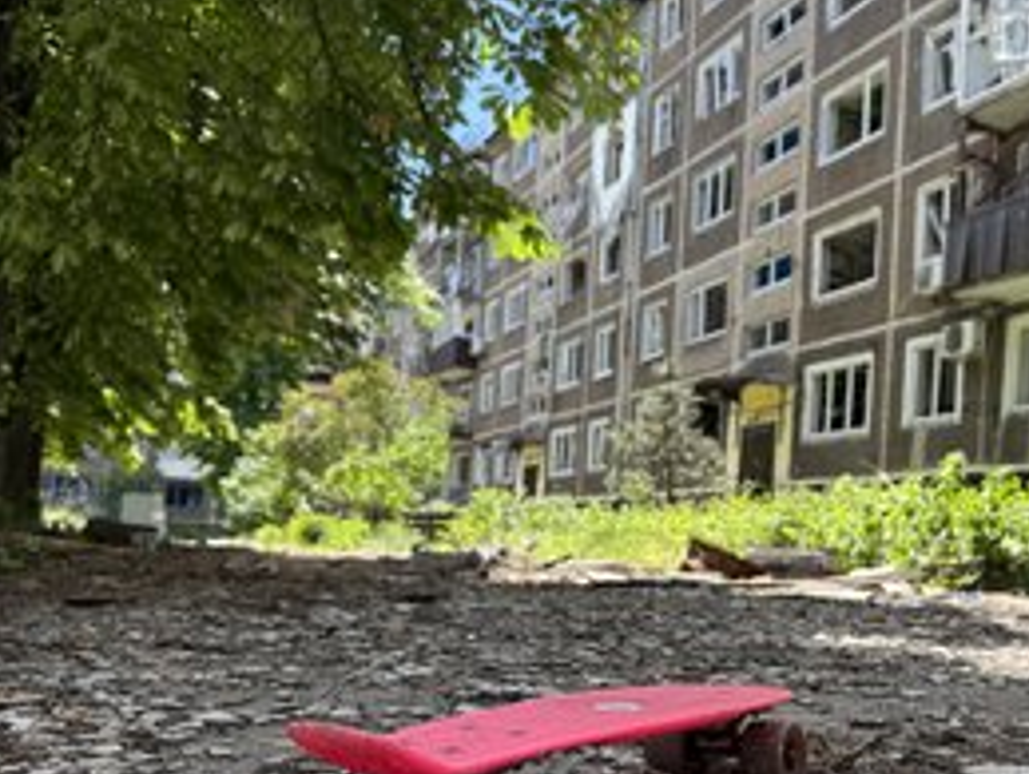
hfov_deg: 48.3
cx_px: 759
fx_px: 1101
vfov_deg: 38.3
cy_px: 520
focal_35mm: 37
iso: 80
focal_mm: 6.76
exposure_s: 1/912
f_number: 1.78
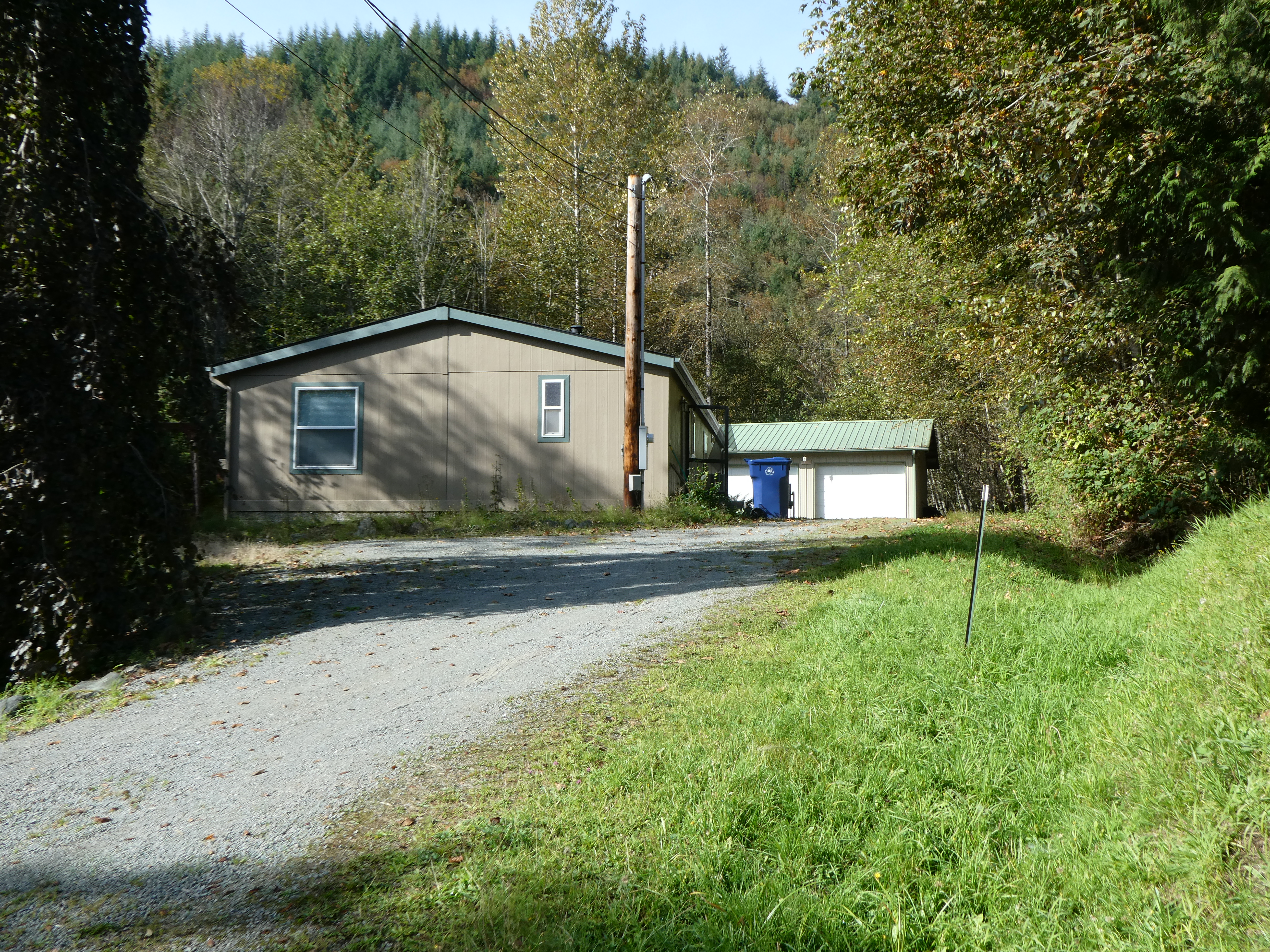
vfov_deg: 42.9
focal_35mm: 33
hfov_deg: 55.4
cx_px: 635
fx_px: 1211
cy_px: 476
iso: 80
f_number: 3.6
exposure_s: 1/320
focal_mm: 5.8
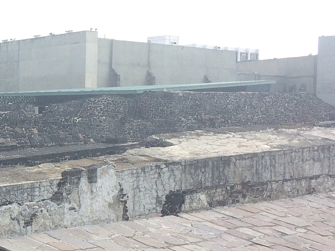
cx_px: -53
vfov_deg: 17.6
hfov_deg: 21.8
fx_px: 813
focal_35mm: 84
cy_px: 145
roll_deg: -0.5
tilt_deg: -3.5
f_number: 2.2
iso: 32
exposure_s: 1/604
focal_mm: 4.15
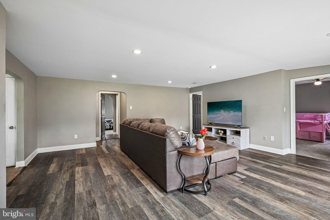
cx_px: 165
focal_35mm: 16
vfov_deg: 73.7
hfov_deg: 96.7
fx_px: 147
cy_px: 110
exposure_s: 1/50
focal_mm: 16
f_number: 8
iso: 800
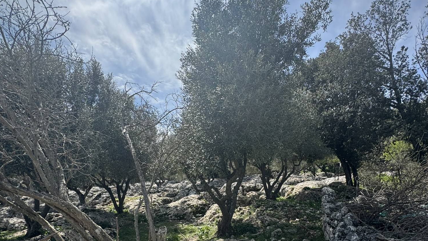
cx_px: 219
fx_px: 238
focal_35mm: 21
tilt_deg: +2.2
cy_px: 177
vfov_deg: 51.6
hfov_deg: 83.8
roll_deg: +0.4
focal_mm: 2.22
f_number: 2.2
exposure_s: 1/1020
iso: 50
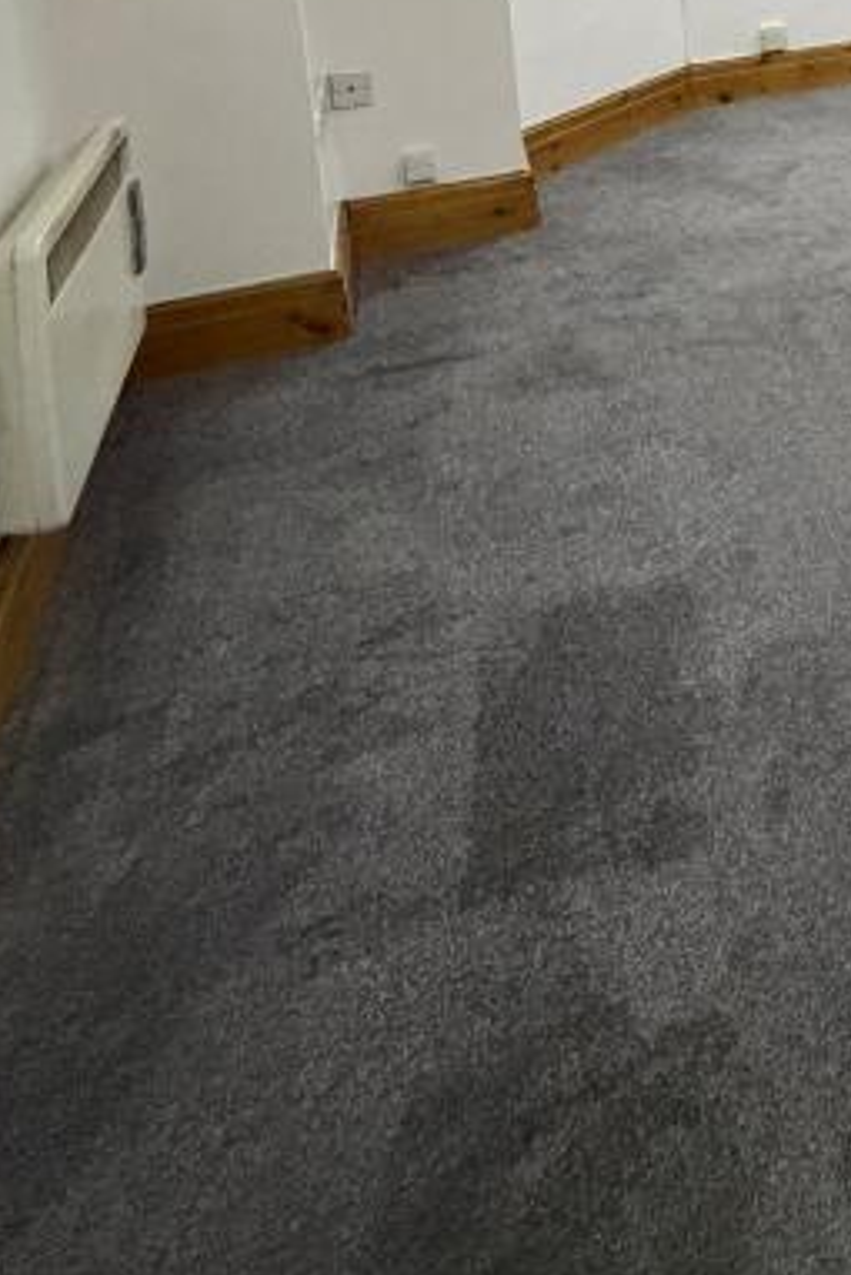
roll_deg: +2.4
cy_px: -103
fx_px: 1382
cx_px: 1241
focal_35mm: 39
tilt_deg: -7.2
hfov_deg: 26.2
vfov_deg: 40.7
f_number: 2.2
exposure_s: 1/50
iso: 800
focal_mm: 2.22
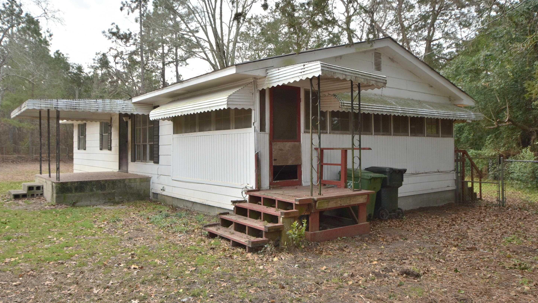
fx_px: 393
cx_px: 275
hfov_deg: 68.8
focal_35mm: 28
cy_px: 137
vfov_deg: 42.1
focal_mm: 17
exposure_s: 1/500
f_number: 4.2
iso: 220
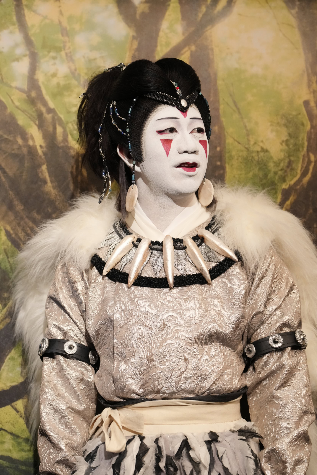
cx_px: 158
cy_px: 238
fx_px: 1637
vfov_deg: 16.5
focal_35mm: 124
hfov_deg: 11.1
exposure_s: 1/320
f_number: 4.5
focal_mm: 124
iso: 5000
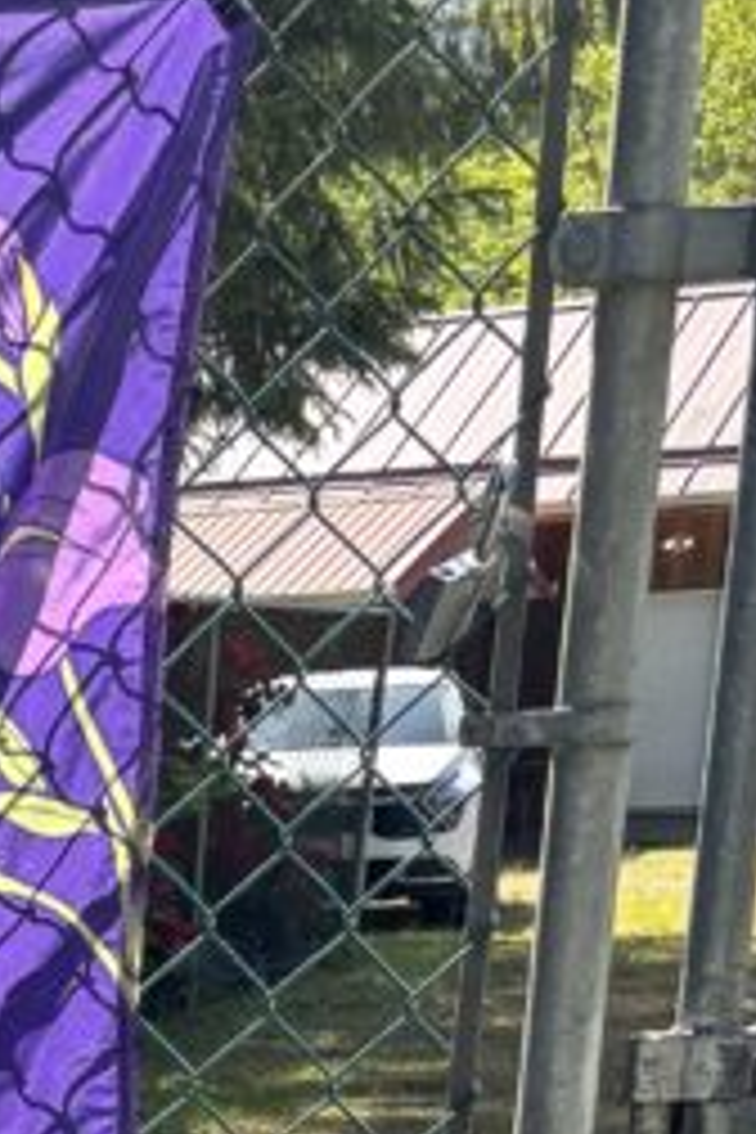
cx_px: -954
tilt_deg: -17.8
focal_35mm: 110
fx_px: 3465
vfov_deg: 16.9
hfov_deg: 10.9
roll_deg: +2.1
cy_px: 1683
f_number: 1.6
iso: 50
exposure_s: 1/732
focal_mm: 5.96
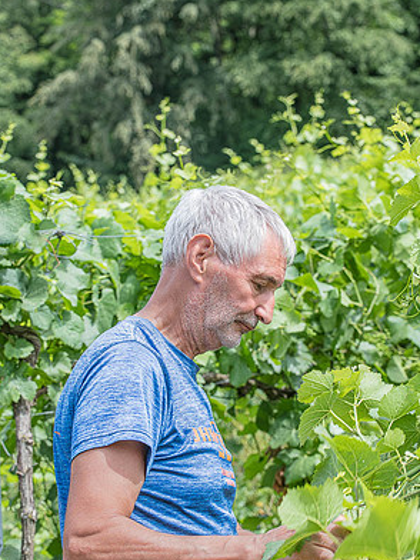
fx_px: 1537
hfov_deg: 15.6
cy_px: 316
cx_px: 213
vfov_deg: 20.6
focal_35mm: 95
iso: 400
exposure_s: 1/320
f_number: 8
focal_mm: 86
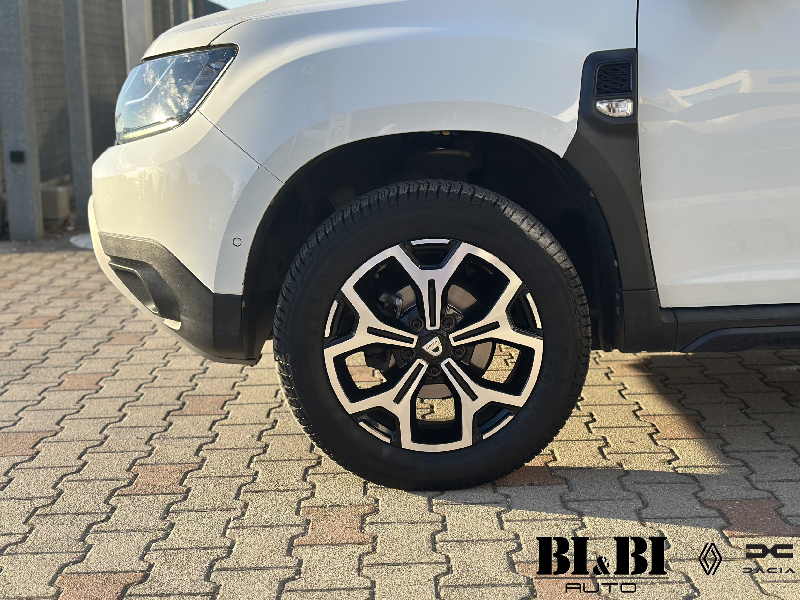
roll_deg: +1.3
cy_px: 301
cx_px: 404
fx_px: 1132
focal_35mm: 49
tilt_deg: -10.7
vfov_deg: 29.7
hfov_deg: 38.9
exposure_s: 1/1258
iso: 100
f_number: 1.78
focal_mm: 6.86
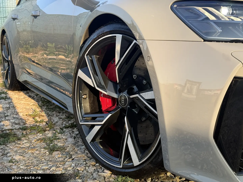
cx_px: 122
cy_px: 91
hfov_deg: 39.7
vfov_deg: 30.3
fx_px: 337
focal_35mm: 48
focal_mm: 6.76
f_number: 1.78
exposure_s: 1/652
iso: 100
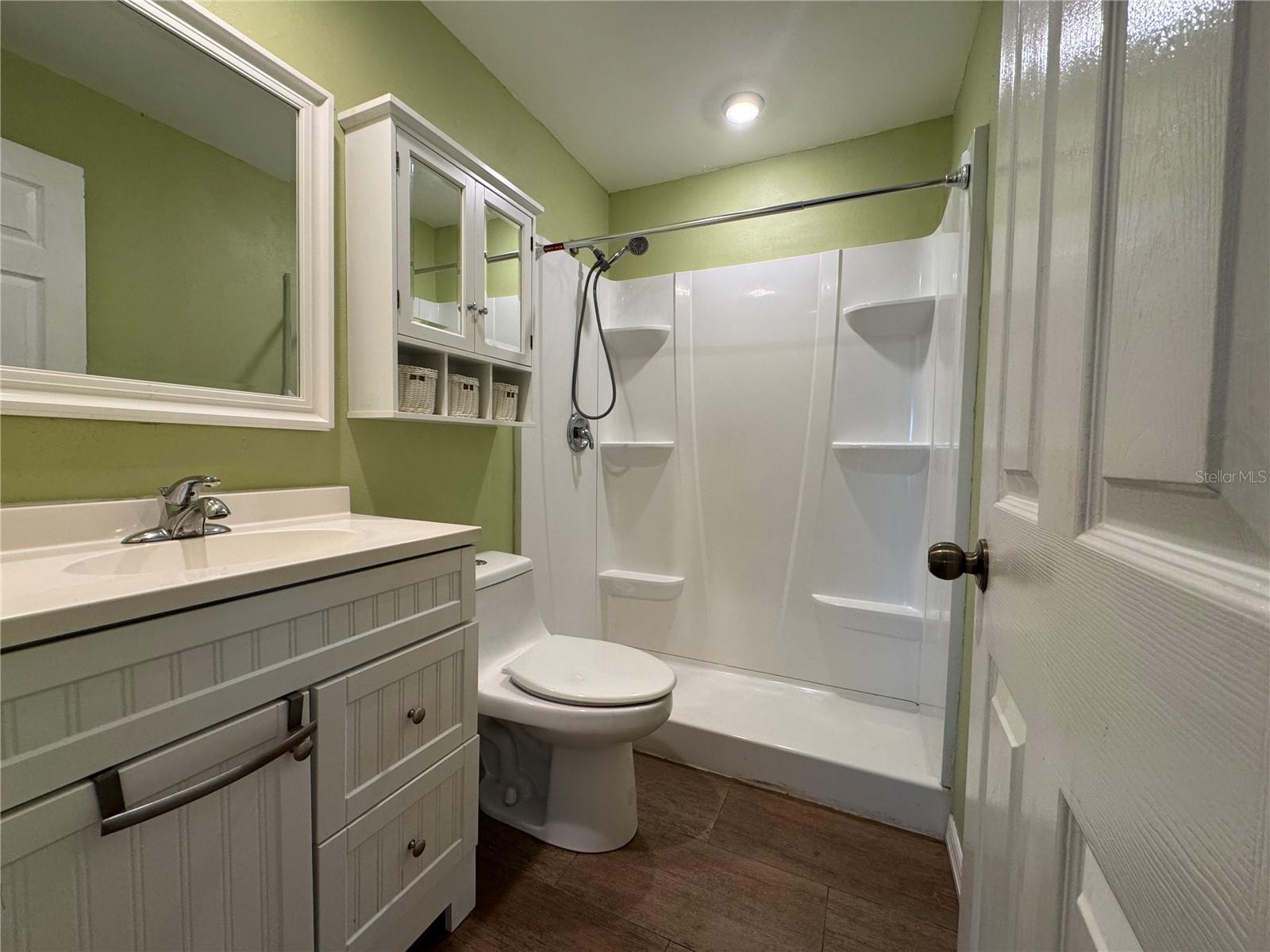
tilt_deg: -3.4
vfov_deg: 85.7
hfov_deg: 102.1
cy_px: 476
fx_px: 514
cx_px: 635
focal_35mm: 14
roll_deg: -1.0
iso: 200
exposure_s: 1/120
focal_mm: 2.22
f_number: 2.2
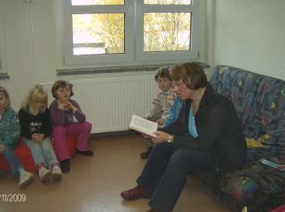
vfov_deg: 35.8
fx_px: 328
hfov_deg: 46.9
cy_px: 107
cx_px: 131
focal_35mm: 40
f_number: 2.8
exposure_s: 1/60
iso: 200
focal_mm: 6
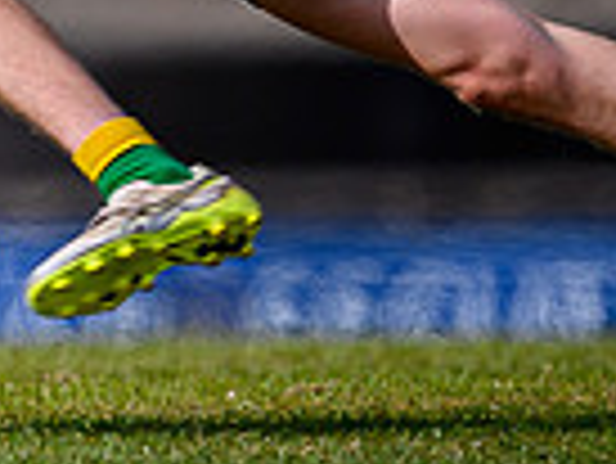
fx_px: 55142
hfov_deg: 0.6
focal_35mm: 3096
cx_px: -855
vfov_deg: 0.5
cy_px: -48
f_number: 4
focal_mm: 500
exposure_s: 1/1250
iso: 110
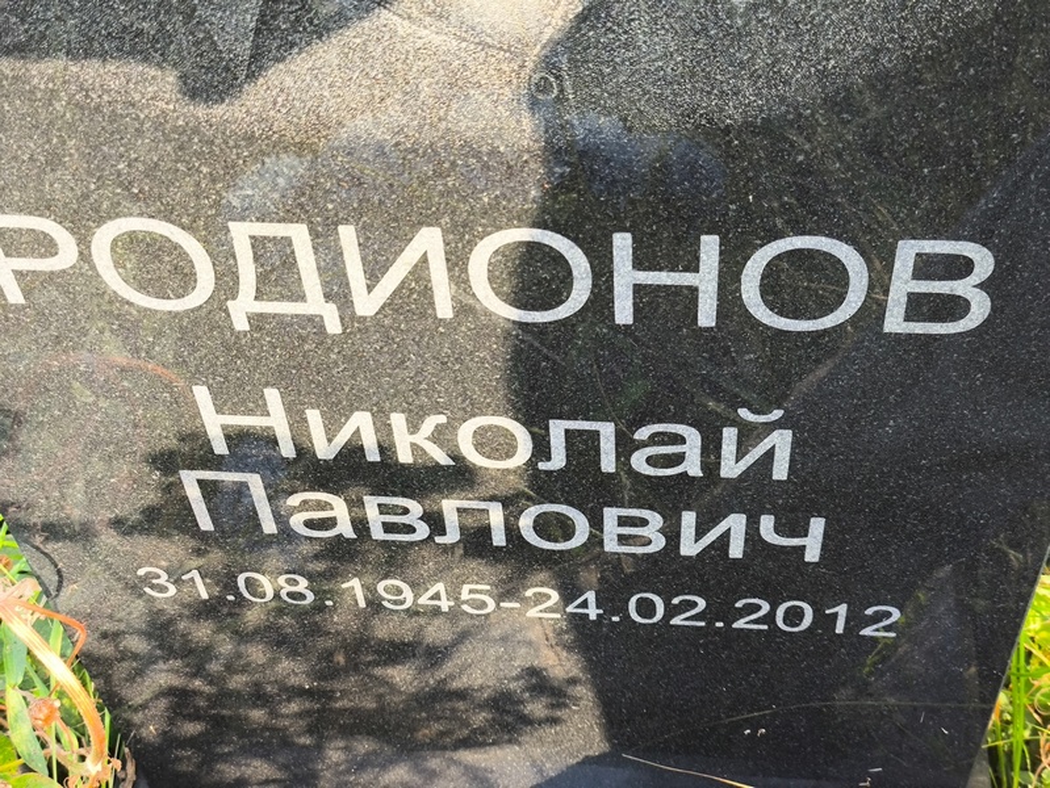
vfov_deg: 29.1
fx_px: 1517
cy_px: 394
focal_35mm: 50
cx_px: 525
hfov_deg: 38.2
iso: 80
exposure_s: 1/120
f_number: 1.7
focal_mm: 4.71
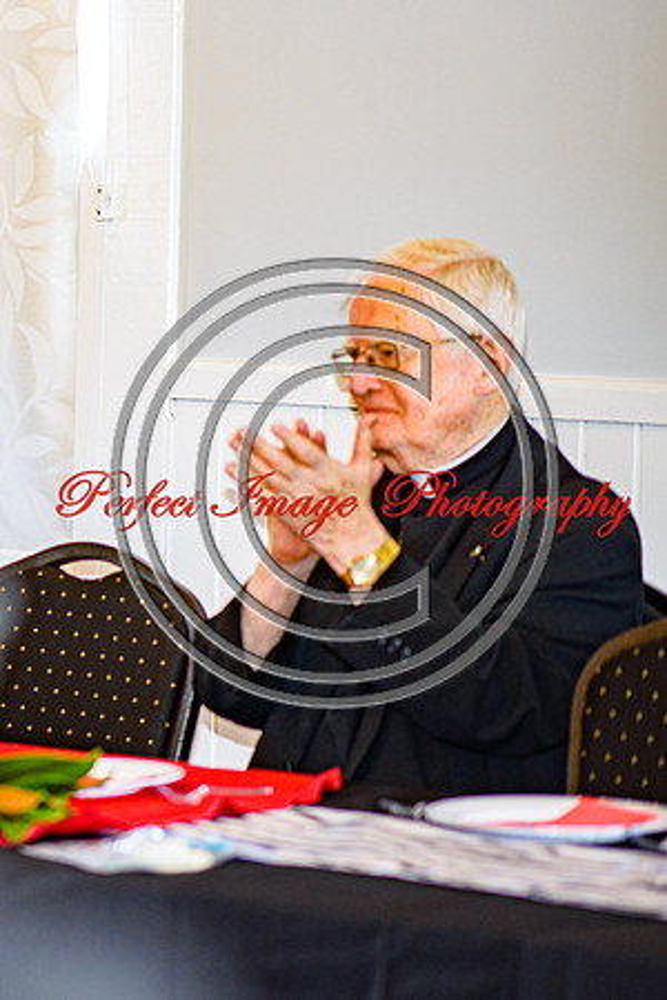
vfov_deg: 8.9
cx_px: -417
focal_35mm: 231
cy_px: 470
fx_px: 6426
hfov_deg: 5.9
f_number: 1.8
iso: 180
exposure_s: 1/125
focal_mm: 105
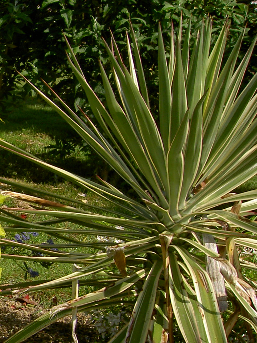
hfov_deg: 16.3
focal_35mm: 81
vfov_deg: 24.0
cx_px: -149
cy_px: 224
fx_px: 802
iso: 50
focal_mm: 5.6
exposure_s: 1/400
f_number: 4.7
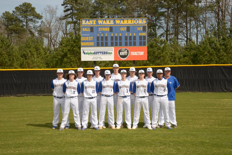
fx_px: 354
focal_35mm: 55
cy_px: 78
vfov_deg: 24.6
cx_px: 116
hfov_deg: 36.2
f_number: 18
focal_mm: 55
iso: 400
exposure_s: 1/160
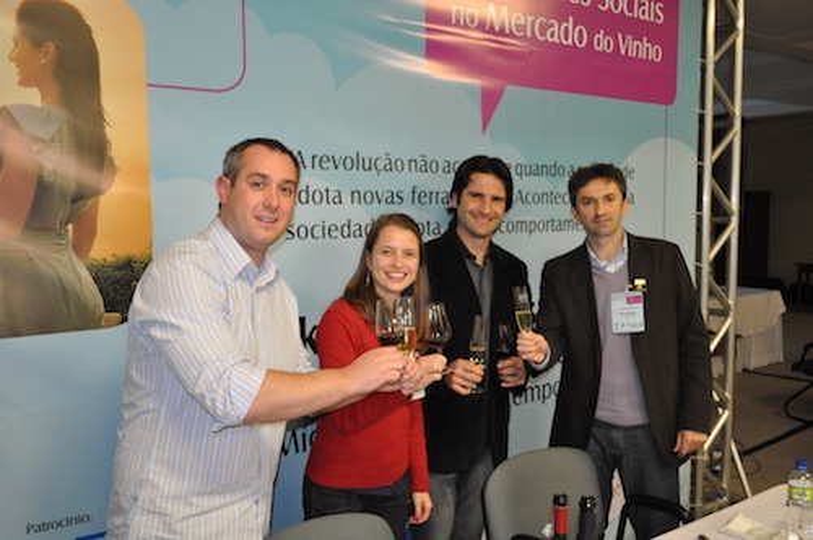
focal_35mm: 33
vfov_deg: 39.9
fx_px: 744
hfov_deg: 57.3
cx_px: 406
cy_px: 270
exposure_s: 1/60
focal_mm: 22
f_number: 4
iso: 1600
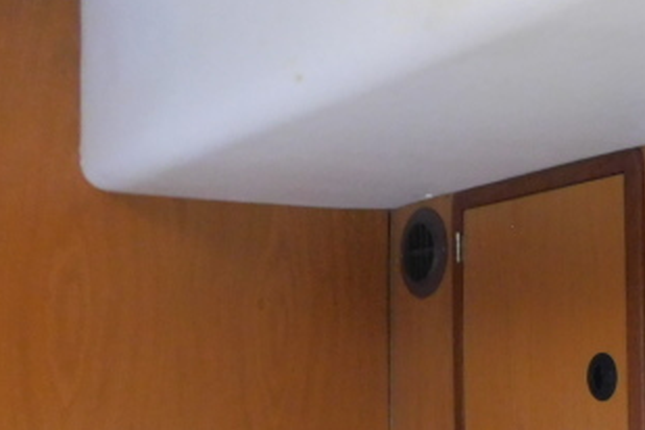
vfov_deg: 21.5
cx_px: 825
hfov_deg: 27.4
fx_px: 1111
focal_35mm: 62
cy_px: 363
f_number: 3
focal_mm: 4
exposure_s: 1/8
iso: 500
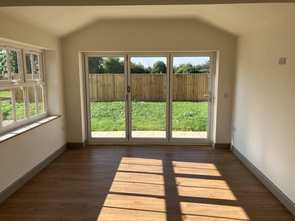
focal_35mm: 28
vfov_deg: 49.7
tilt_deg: -9.1
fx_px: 239
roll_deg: +1.5
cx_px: 148
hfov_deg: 63.4
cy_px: 110
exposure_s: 1/540
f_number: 1.8
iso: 32
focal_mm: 3.99
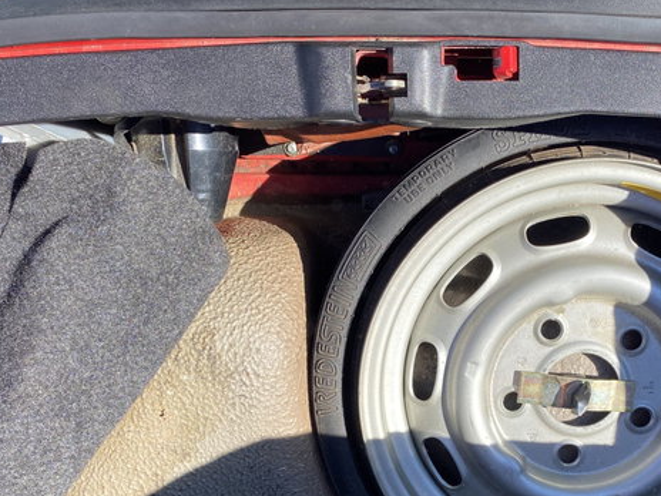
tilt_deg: -63.4
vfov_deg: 32.5
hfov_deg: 43.1
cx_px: 456
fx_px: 821
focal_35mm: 43
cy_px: 406
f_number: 1.8
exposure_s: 1/949
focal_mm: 4.25
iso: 32
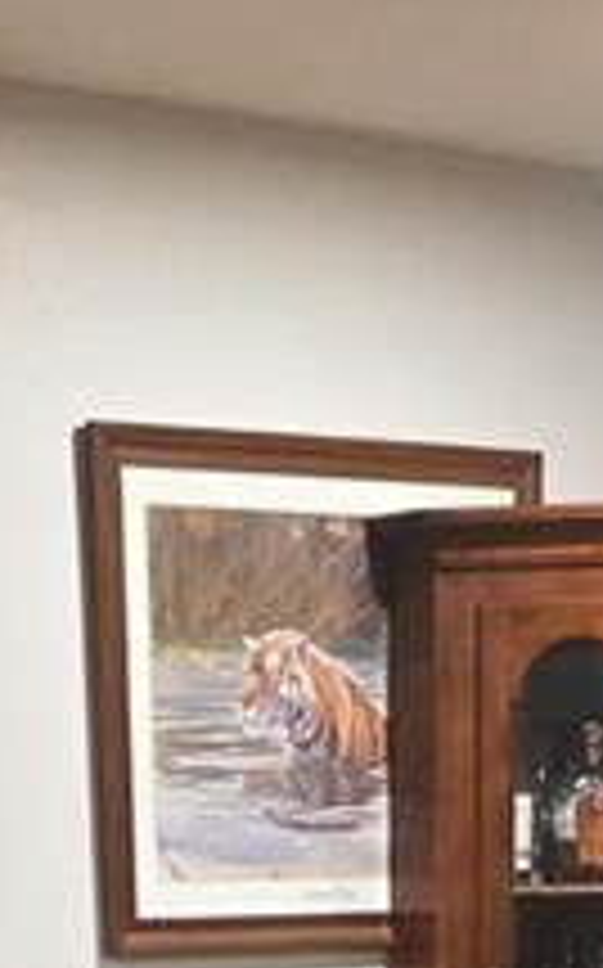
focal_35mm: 136
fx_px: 3583
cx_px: 396
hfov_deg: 9.6
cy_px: 2332
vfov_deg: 12.2
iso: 800
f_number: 1.7
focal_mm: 6.3
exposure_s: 1/120
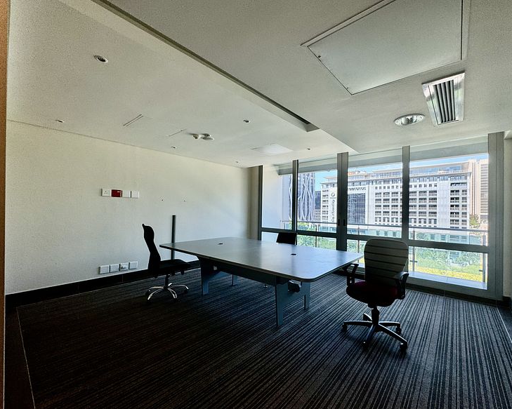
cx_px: 277
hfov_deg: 96.6
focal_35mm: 15
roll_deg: -1.1
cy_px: 210
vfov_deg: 84.0
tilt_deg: +0.2
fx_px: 227
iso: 50
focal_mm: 2.22
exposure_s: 1/100
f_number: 2.2
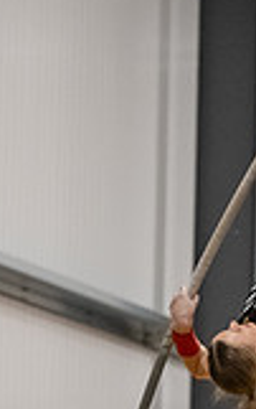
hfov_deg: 3.0
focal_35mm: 441
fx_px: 4910
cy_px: 352
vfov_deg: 4.8
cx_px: 271
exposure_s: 1/1000
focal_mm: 120
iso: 6400
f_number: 2.8
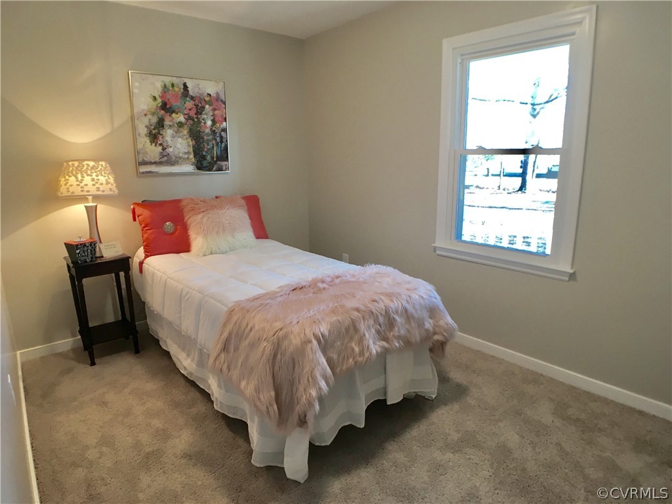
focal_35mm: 29
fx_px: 563
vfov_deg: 48.2
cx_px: 336
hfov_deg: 61.7
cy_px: 252
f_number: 2.2
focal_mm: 4.15
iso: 50
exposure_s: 1/30
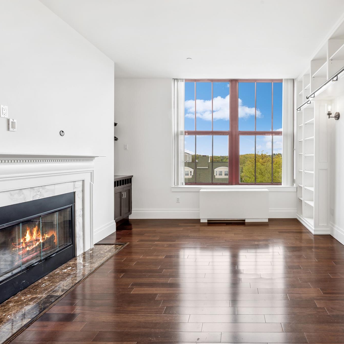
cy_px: 171
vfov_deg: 80.7
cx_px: 230
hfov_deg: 78.1
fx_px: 202
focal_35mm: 18
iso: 200
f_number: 11
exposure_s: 1/20
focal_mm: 14
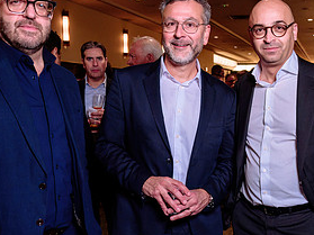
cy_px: 142
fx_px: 517
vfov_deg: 25.6
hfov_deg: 33.2
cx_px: 232
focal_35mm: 57
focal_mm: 25.5
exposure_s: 1/80
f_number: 4
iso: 1600
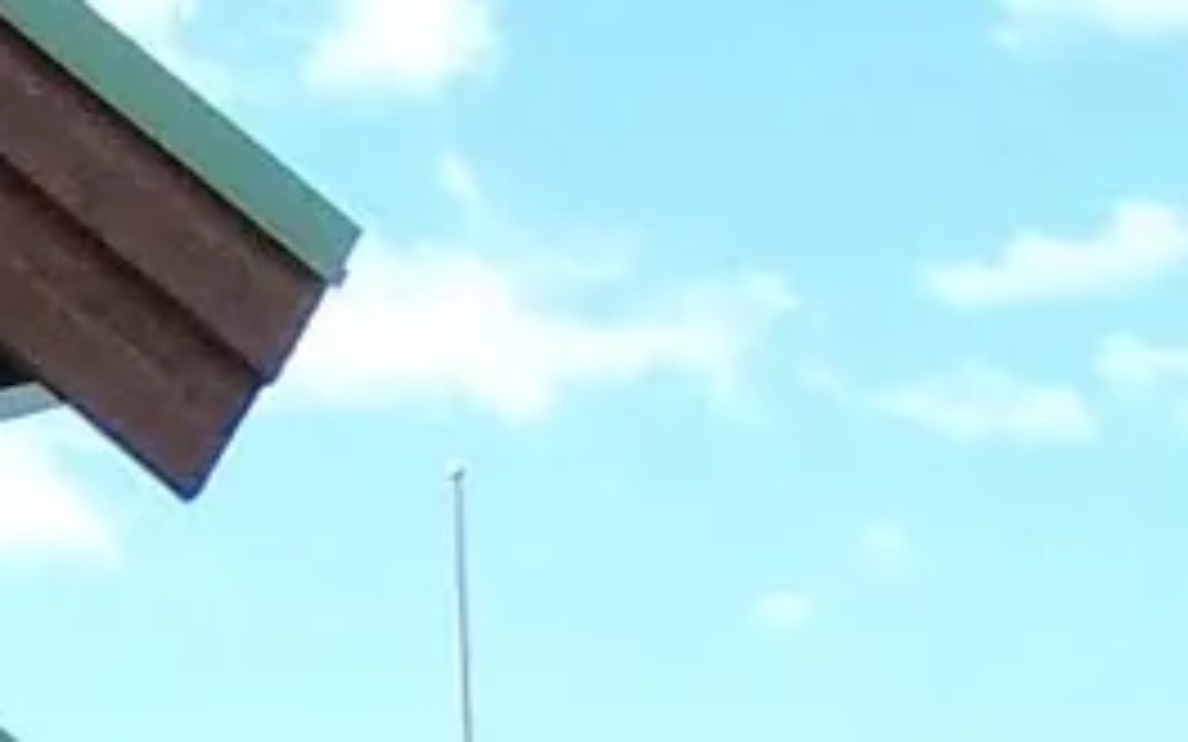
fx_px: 6734
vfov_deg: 6.2
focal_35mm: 208
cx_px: -2457
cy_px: 1066
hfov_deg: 8.4
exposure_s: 1/750
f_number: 3.5
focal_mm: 4.9
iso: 100
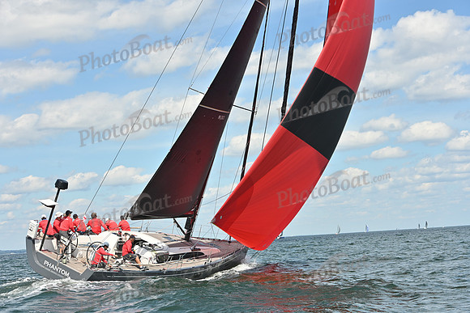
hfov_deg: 28.8
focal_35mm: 70
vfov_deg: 19.5
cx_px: 235
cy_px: 156
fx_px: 914
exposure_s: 1/1000
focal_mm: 70
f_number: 8
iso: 250
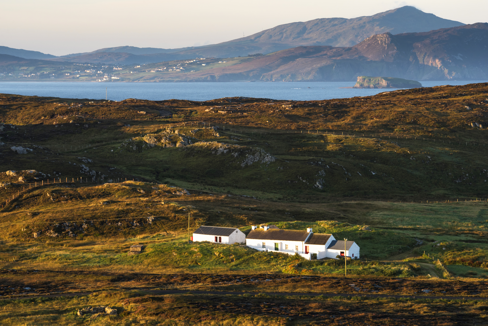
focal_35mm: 185
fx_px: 2508
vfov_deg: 7.4
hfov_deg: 11.1
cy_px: 163
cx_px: 244
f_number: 13
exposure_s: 1/50
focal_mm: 185
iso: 200
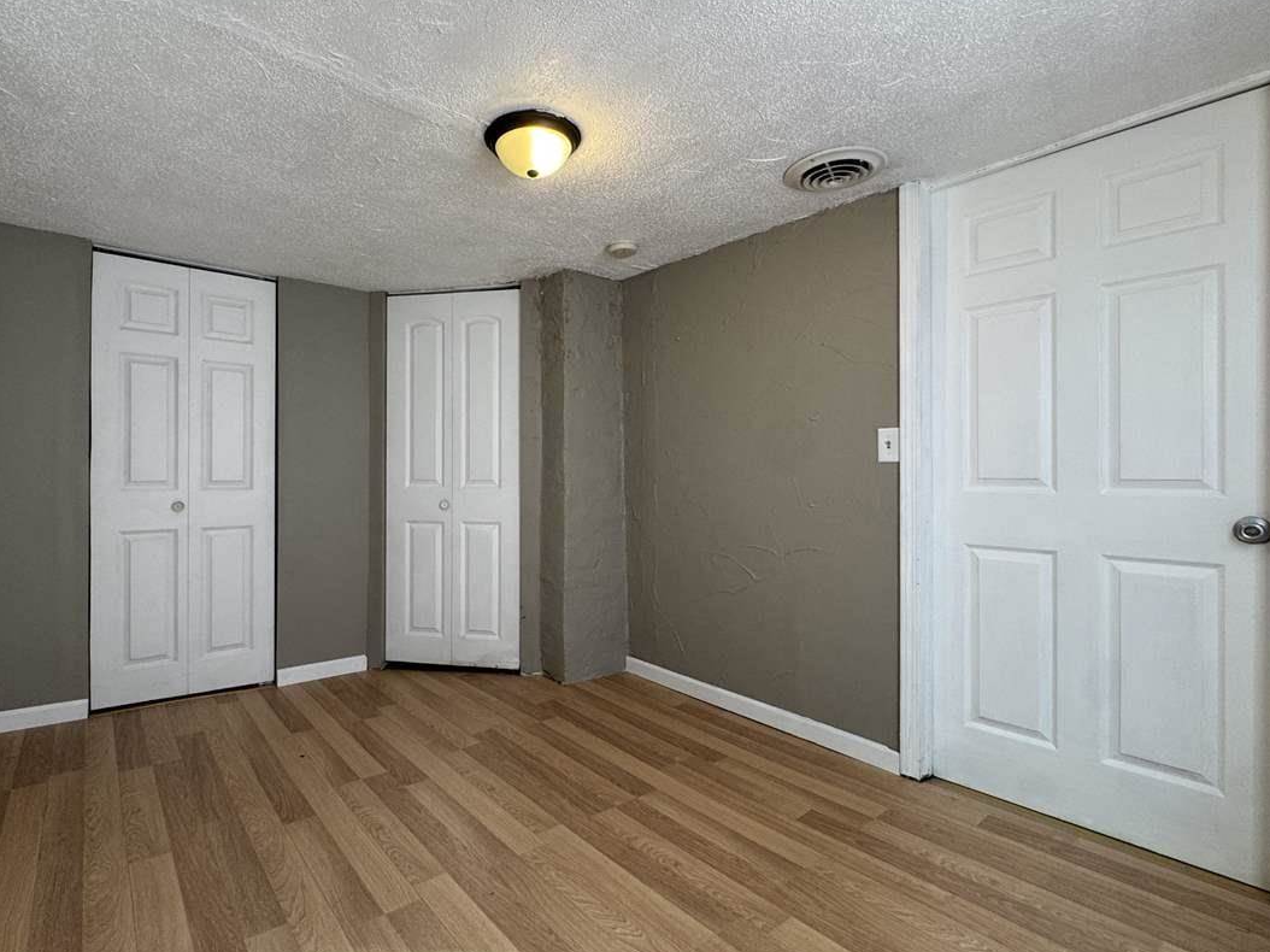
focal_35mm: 17
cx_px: 554
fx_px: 624
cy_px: 486
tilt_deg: +0.2
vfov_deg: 74.7
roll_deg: -0.4
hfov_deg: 90.6
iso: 125
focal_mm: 2.22
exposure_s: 1/120
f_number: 2.2
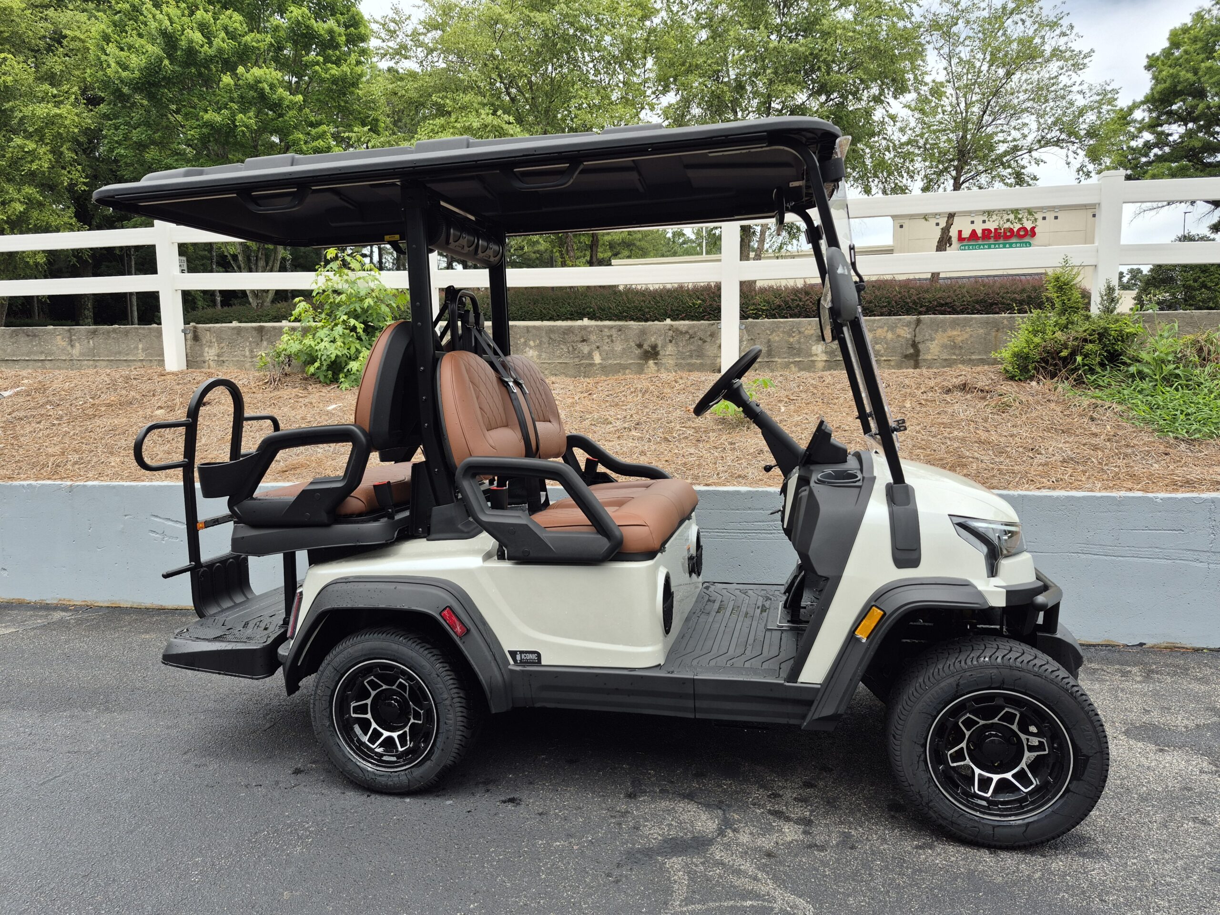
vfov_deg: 58.9
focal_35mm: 23
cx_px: 610
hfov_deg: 73.9
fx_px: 811
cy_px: 458
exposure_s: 1/974
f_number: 1.8
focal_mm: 5.4
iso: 25
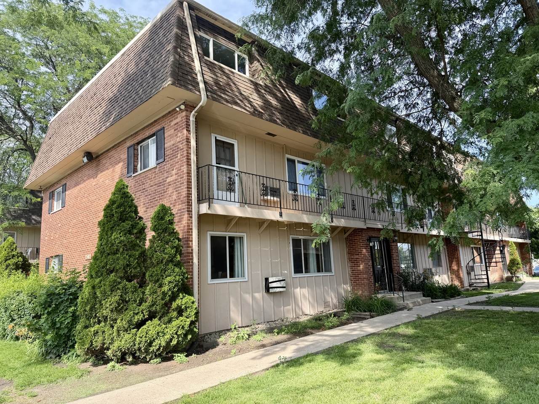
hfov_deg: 71.6
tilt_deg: +11.0
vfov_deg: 56.8
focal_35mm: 24
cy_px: 202
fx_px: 374
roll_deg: +3.6
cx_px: 270
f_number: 1.78
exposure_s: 1/909
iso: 80
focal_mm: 6.76
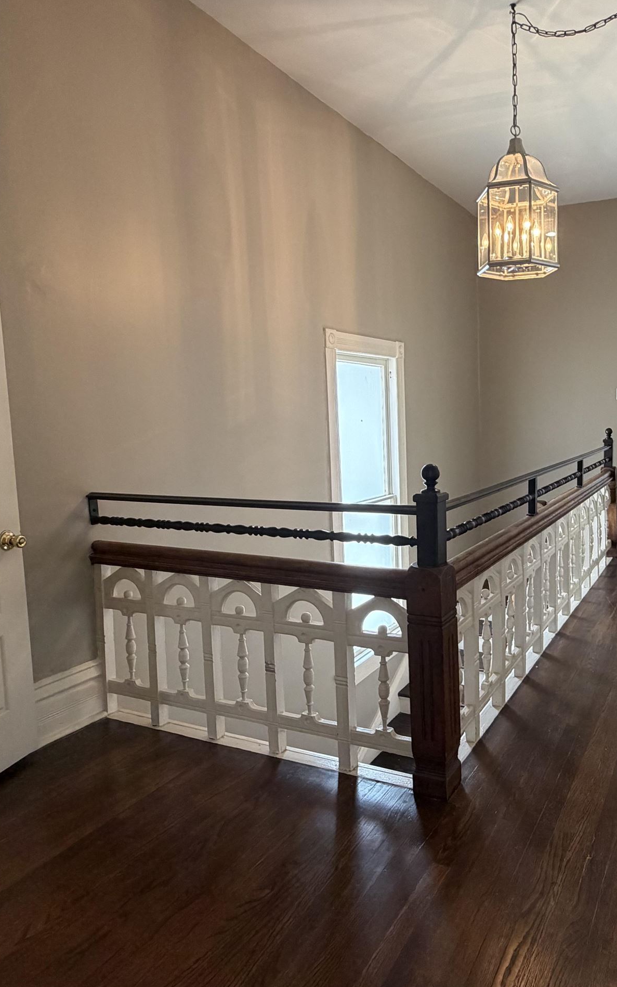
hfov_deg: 48.9
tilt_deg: -6.4
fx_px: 646
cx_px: 467
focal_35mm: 24
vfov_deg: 74.8
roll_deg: +1.9
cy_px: 477
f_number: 2.2
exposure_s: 1/60
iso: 200
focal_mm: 2.22
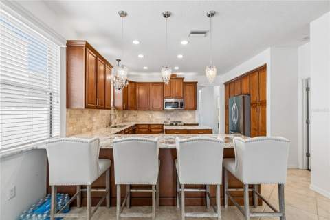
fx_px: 137
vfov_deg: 77.2
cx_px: 165
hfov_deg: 100.4
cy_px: 110
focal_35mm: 15
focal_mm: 10
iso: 100
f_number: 7.1
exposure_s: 1/6
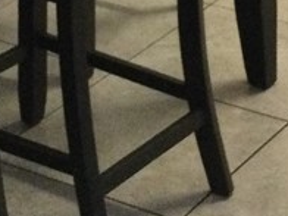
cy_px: -267
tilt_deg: -12.5
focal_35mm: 162
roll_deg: -1.8
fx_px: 1348
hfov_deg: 12.2
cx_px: 144
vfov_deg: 8.5
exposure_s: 1/30
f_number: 2.4
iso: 200
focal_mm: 3.3
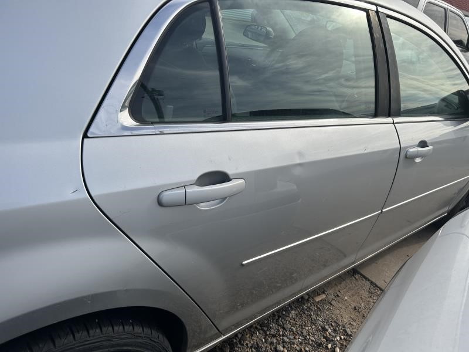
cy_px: 176
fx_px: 352
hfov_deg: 67.3
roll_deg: -11.3
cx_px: 234
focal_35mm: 26
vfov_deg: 53.1
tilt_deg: -27.5
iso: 50
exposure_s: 1/3571
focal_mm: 5.7
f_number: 1.5
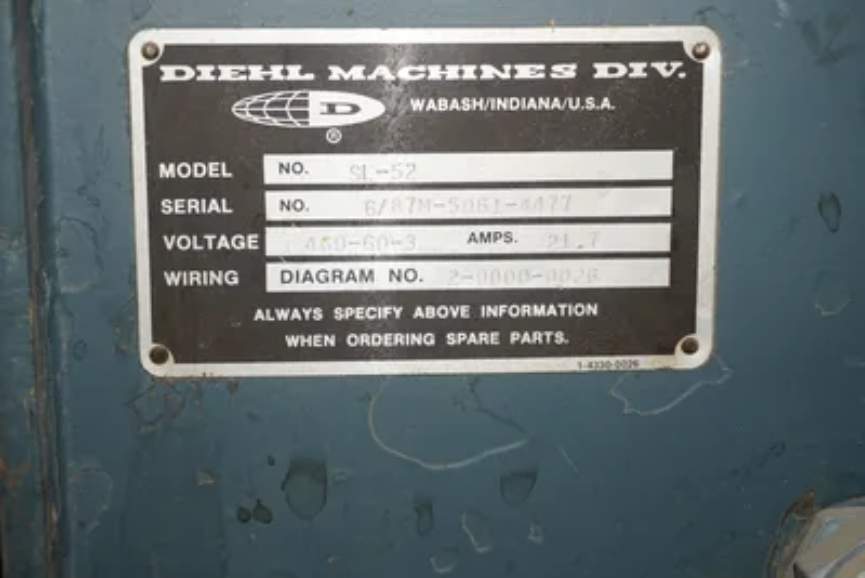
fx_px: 1803
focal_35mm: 75
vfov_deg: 18.2
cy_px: 289
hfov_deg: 27.0
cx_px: 432
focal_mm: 50
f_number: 5.6
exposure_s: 1/60
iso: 400
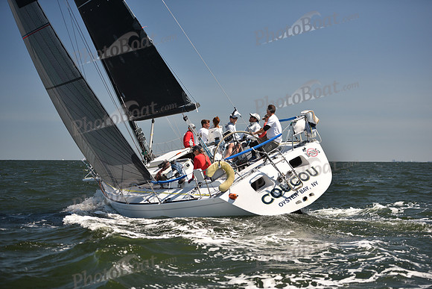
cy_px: 144
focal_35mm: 70
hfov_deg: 28.8
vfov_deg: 19.5
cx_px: 216
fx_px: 840
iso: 250
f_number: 2.8
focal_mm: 70
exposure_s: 1/1600
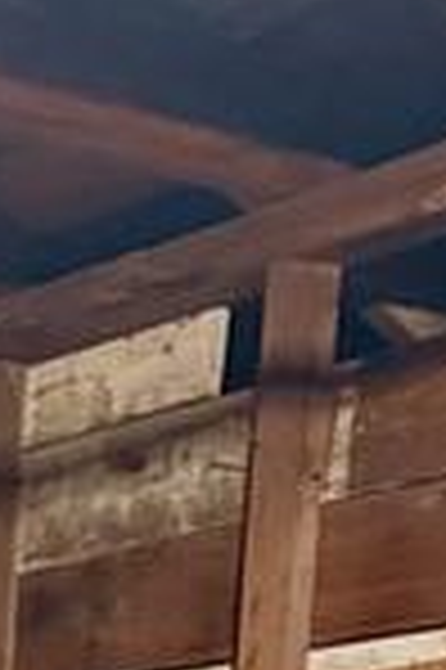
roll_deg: -0.6
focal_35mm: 129
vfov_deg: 13.3
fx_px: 2403
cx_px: -676
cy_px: 1403
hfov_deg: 9.3
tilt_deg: -9.4
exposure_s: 1/60
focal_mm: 6.76
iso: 800
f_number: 1.78
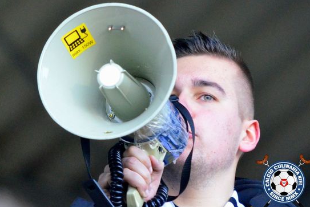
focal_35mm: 292
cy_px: 107
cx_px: 159
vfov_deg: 4.7
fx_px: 2512
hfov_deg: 7.1
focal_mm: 185
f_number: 3.5
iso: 5000
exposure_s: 1/1000
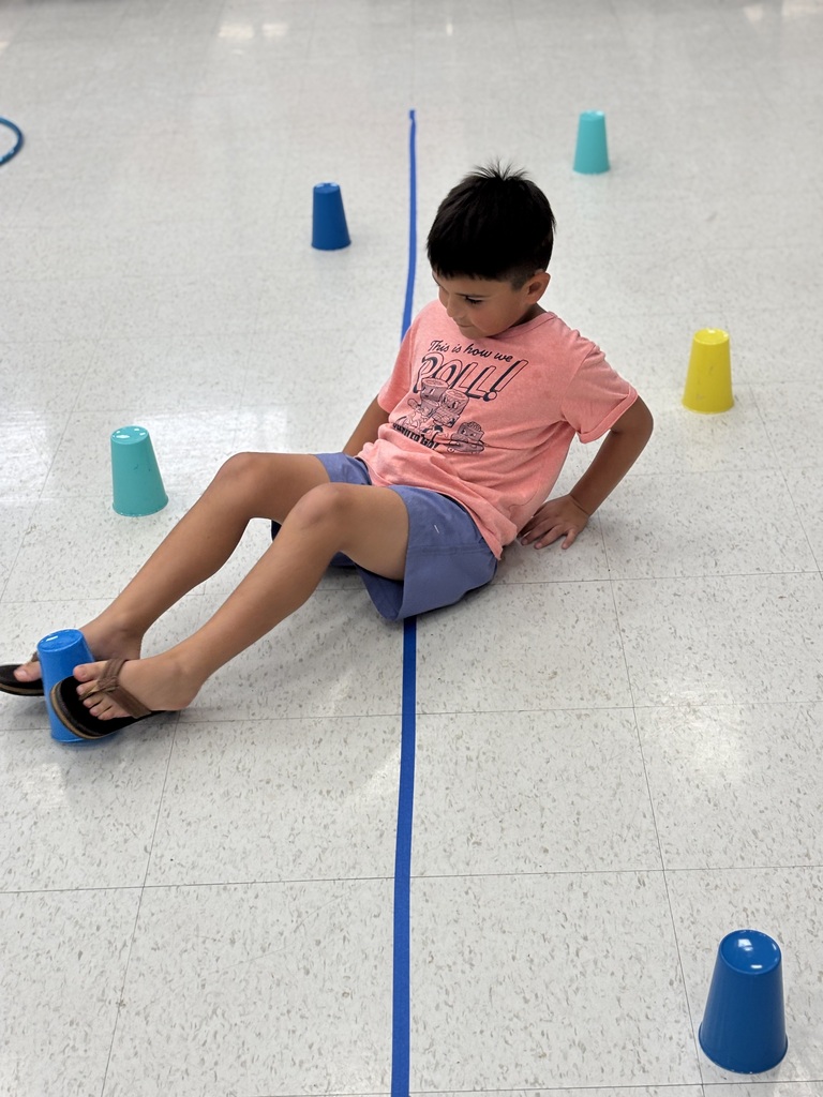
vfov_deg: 36.8
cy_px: 548
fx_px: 1648
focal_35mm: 52
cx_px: 412
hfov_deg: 28.0
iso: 50
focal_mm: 5.96
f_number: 1.6
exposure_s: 1/60
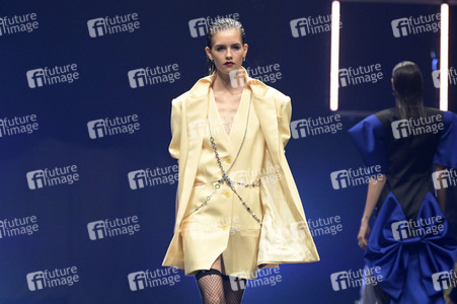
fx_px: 2537
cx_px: 228
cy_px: 152
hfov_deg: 10.3
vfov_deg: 6.9
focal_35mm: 200
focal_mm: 200
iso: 8000
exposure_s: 1/500
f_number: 5.6
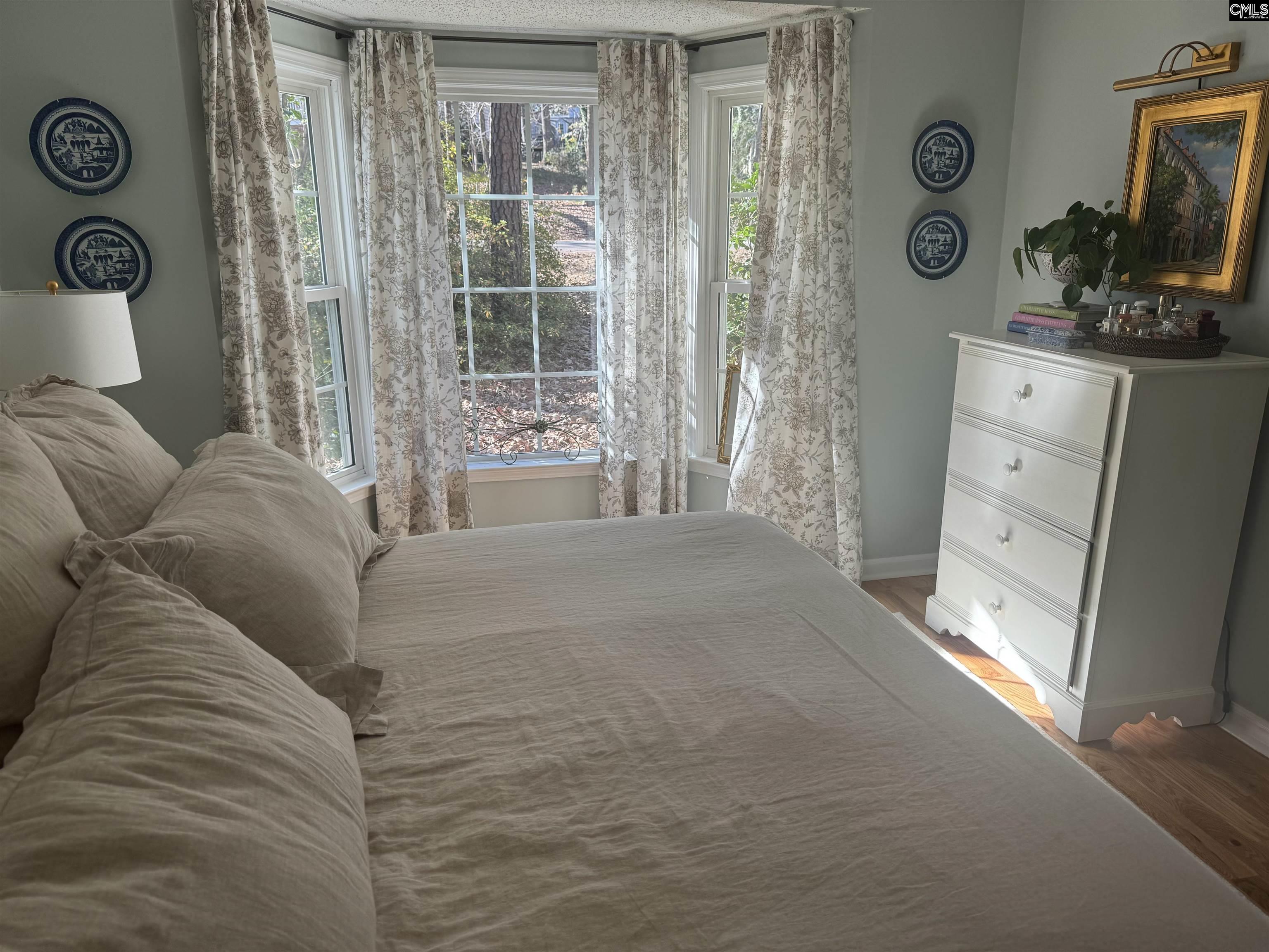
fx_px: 880
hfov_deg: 71.6
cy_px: 476
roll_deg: -0.4
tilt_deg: -15.6
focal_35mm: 24
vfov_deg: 56.8
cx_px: 634
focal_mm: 6.86
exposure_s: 1/138
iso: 50
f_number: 1.78
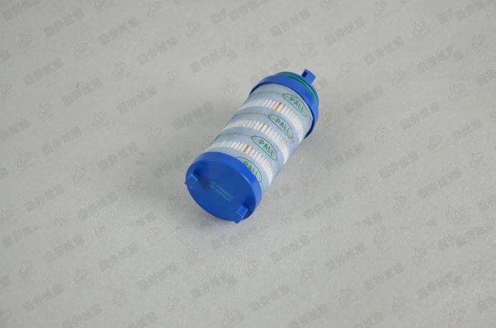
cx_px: 248
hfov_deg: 27.0
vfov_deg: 18.1
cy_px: 164
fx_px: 1031
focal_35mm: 75
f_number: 5
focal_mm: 50
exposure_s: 1/100
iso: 1250
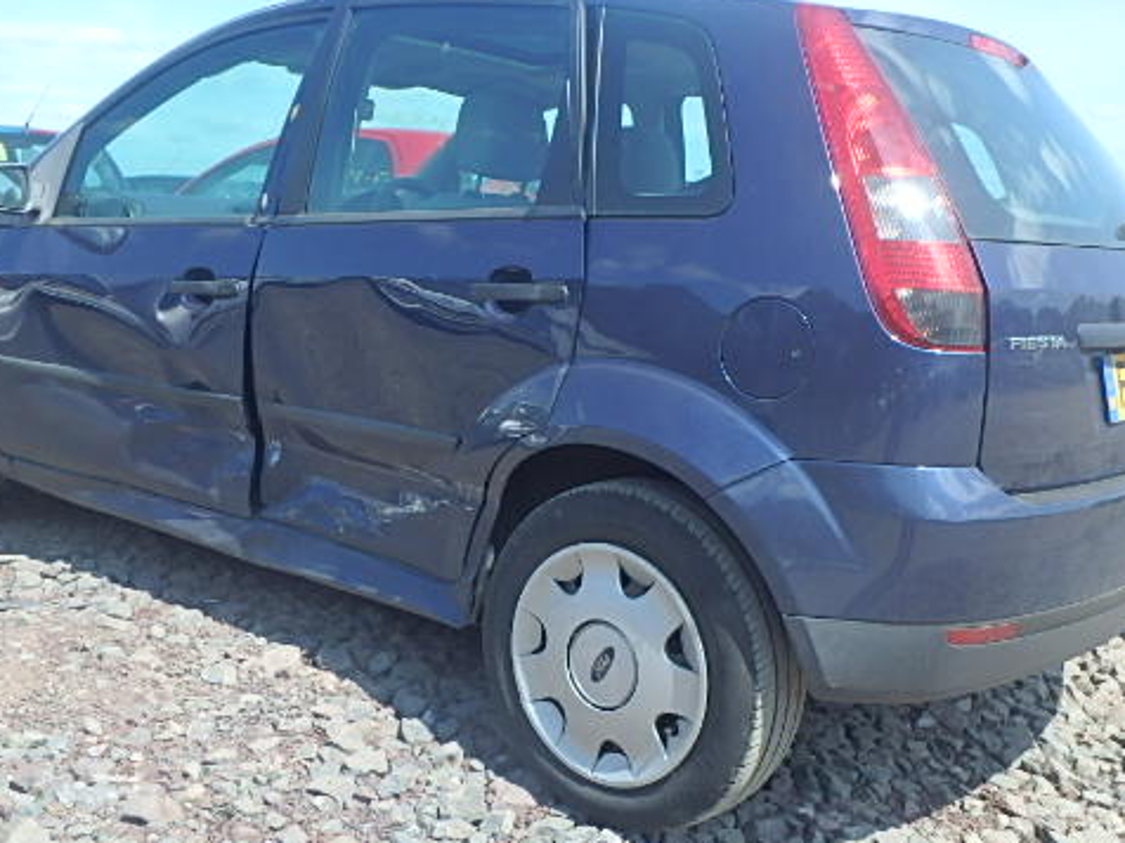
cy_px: 406
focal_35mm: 39
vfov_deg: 36.8
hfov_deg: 47.9
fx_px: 1267
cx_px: 551
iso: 125
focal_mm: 5.2
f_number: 4.6
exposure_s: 1/320
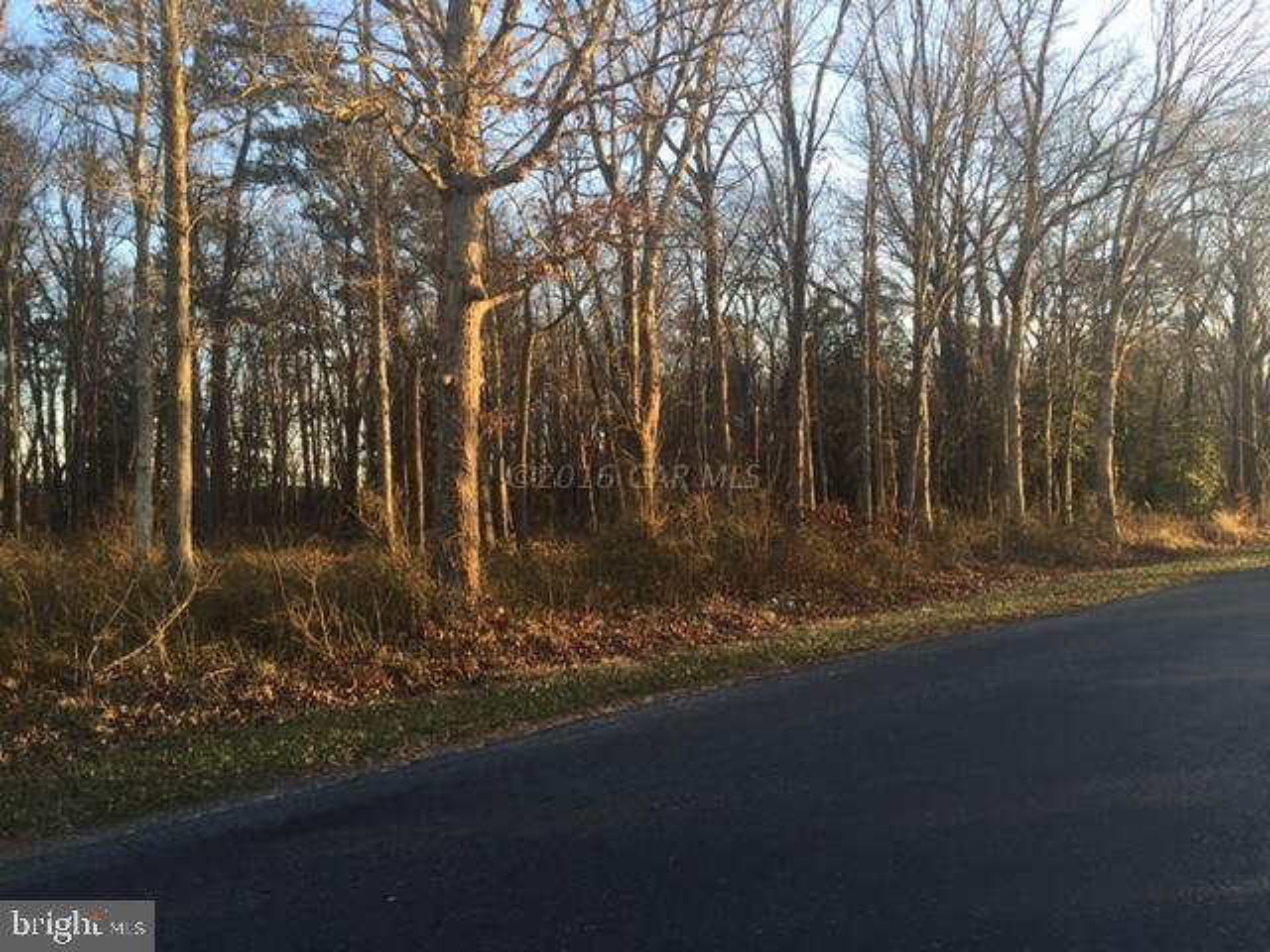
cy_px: 476
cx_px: 635
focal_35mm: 29
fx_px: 1064
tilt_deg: +2.7
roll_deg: +1.5
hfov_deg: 61.7
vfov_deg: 48.2
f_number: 2.2
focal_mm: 4.15
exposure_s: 1/142
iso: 32
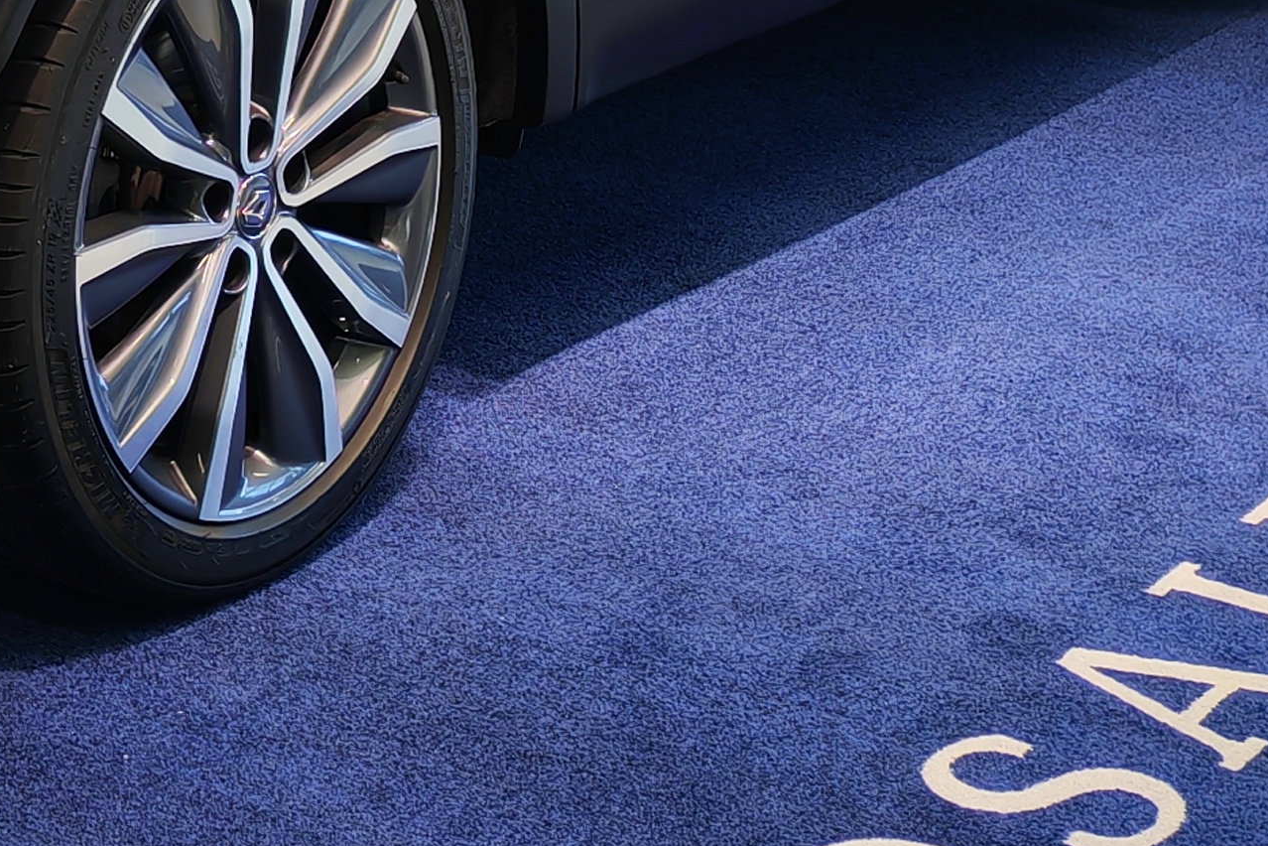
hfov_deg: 18.1
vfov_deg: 11.9
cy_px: -390
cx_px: 3
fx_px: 3874
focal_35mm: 110
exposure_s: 1/100
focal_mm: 6.12
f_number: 1.9
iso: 85
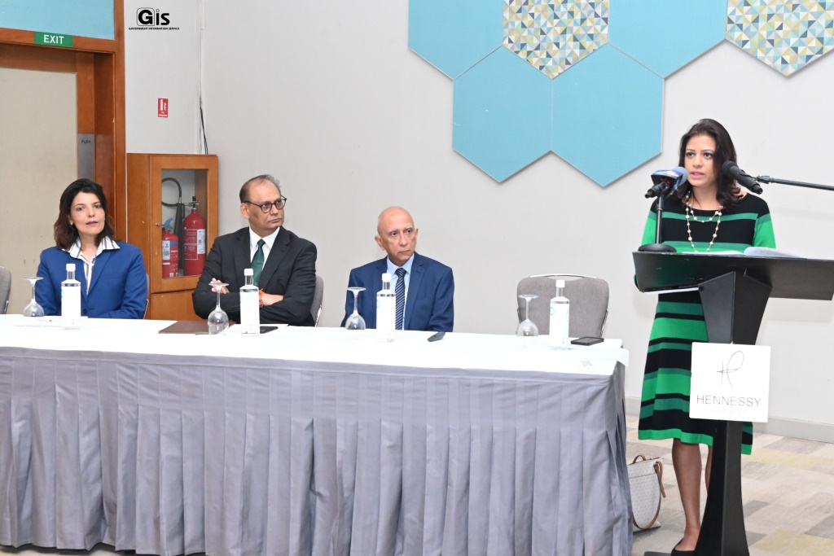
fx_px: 927
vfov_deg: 33.4
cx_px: 417
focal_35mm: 40
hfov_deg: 48.5
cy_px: 278
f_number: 7.1
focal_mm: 40
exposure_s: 1/160
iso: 5000
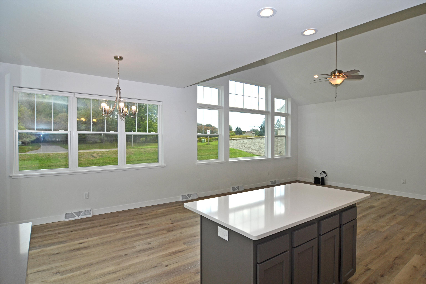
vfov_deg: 67.4
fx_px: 213
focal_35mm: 18
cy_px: 142
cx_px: 213
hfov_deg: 90.0
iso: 100
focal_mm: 12
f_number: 7.1
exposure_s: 1/200
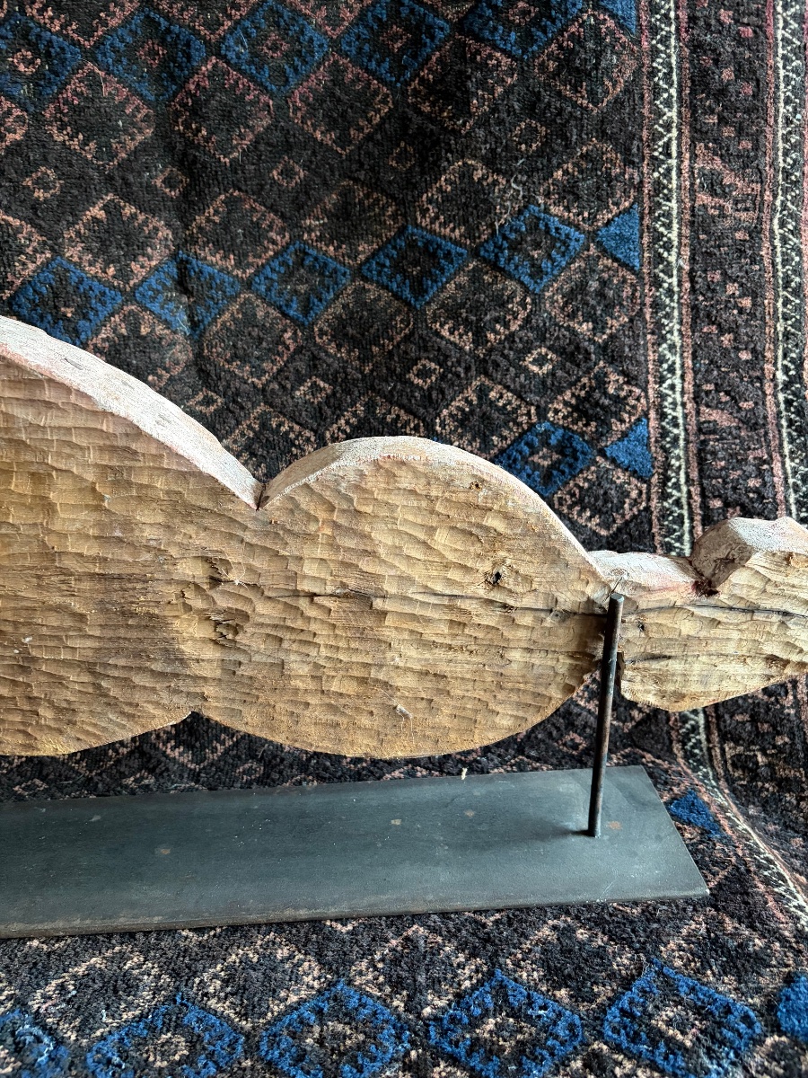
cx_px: 404
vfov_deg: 67.3
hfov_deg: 53.1
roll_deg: +2.7
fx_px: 809
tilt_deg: -14.9
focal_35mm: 26
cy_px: 539
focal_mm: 5.96
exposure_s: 1/33
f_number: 1.6
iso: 640
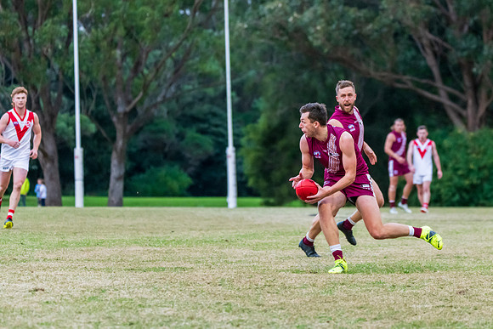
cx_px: 294
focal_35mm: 238
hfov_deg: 8.6
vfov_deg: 5.8
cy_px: 133
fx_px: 3266
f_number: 5.3
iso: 3200
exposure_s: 1/1000
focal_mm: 200
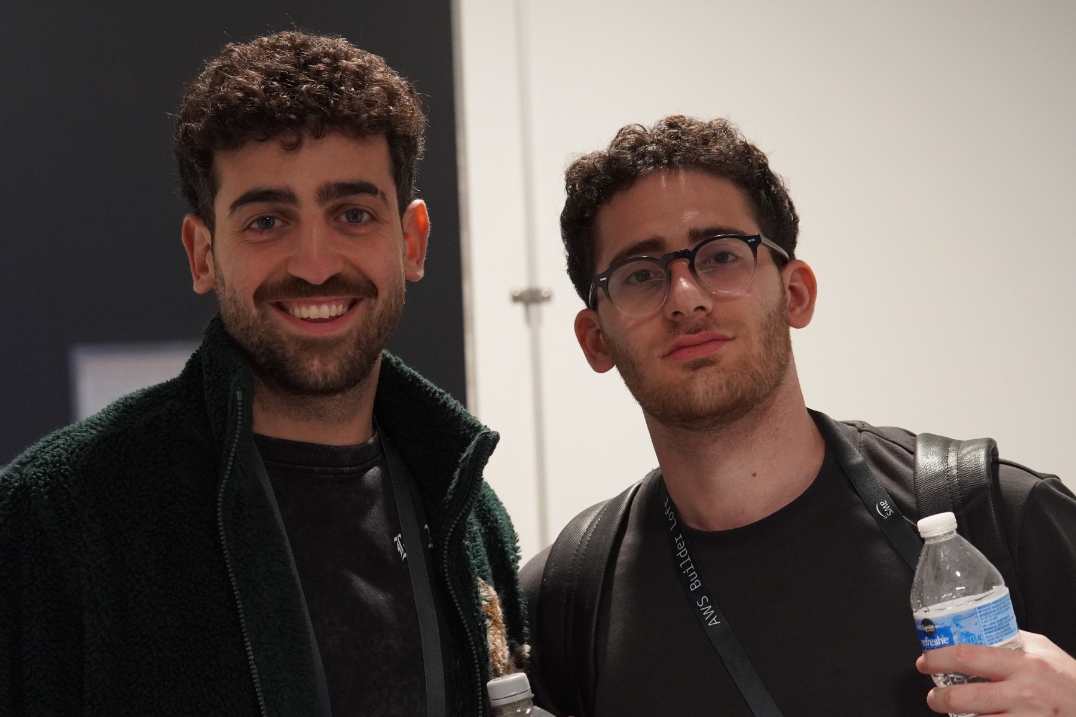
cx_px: 538
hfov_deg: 18.2
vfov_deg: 12.2
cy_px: 358
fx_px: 3362
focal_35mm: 112
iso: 5000
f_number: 4
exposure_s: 1/160
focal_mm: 75
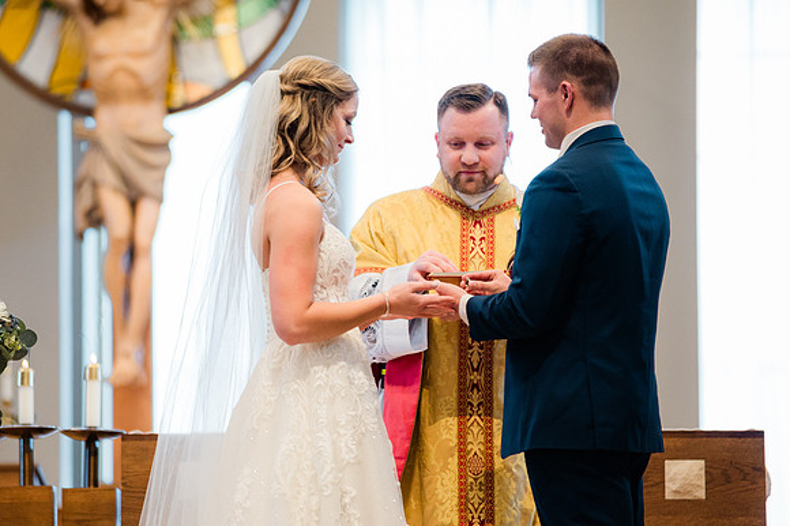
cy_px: 311
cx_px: 298
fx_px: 5467
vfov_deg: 5.5
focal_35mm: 249
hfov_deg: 8.3
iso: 1000
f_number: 2.8
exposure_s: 1/250
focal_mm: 200
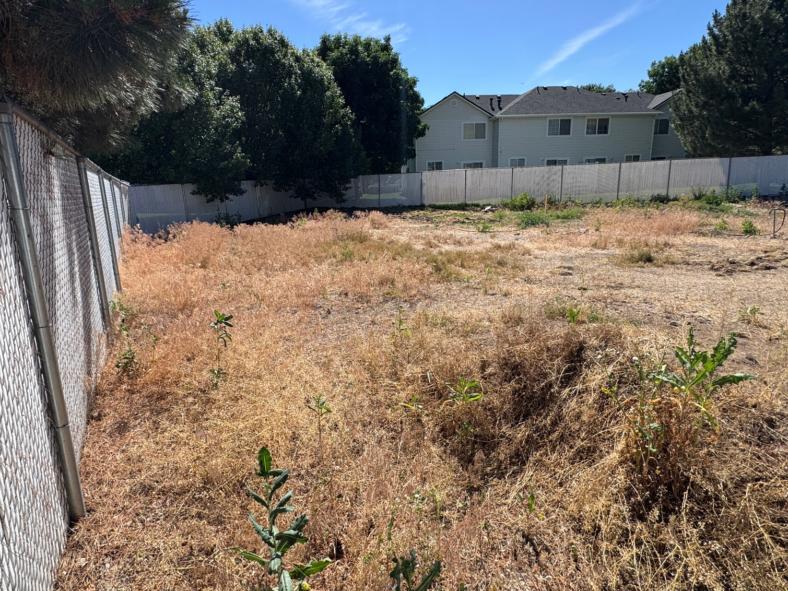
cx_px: 394
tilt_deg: -13.9
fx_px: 433
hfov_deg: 84.7
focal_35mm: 19
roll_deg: +1.8
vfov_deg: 68.7
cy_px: 282
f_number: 2.2
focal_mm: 2.22
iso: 50
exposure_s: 1/1506
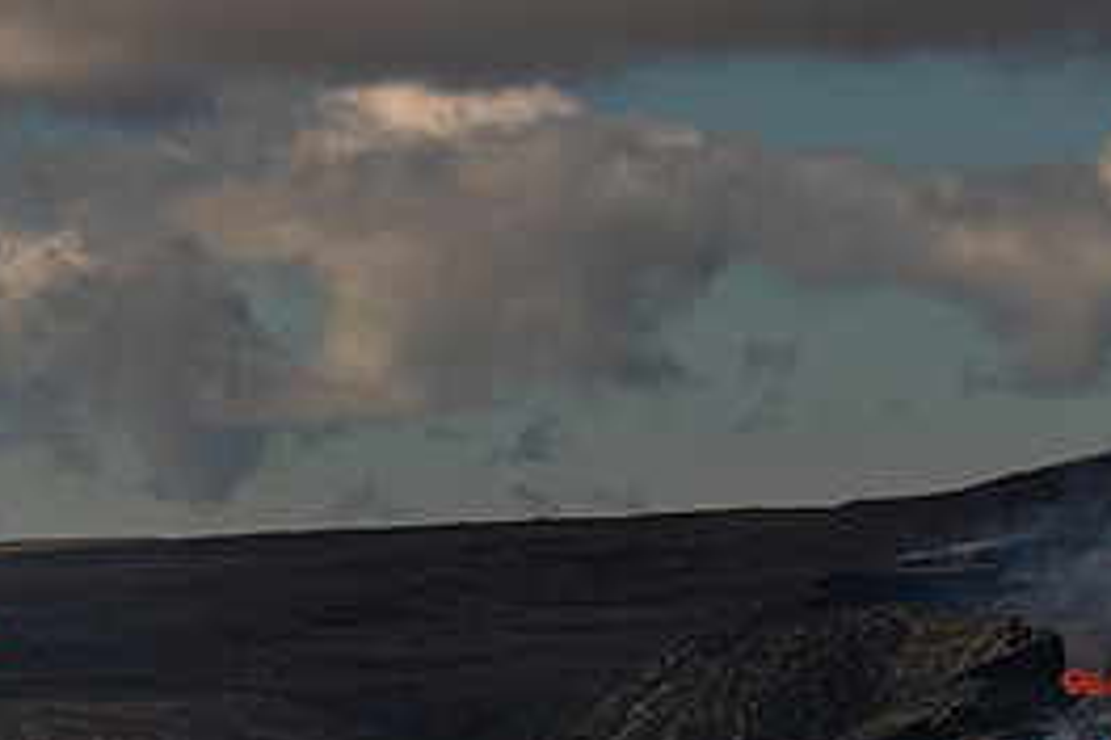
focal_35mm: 286
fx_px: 8826
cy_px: 708
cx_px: 703
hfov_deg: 7.2
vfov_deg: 4.8
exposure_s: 1/640
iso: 100
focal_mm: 130
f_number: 10
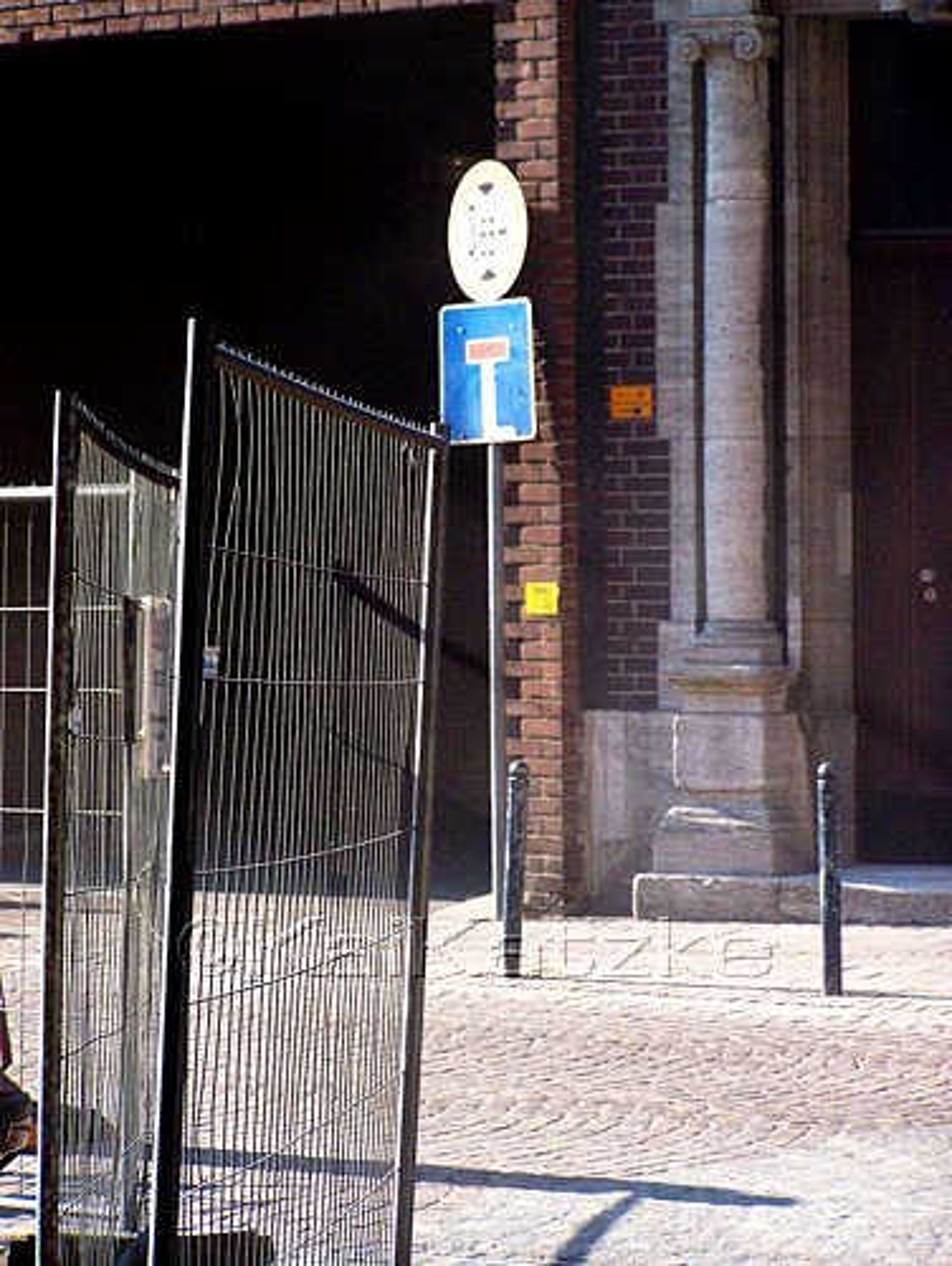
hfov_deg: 9.4
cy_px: 633
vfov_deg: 12.4
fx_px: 5820
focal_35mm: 159
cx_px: 476
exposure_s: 1/1000
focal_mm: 26.4
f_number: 3.2
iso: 400
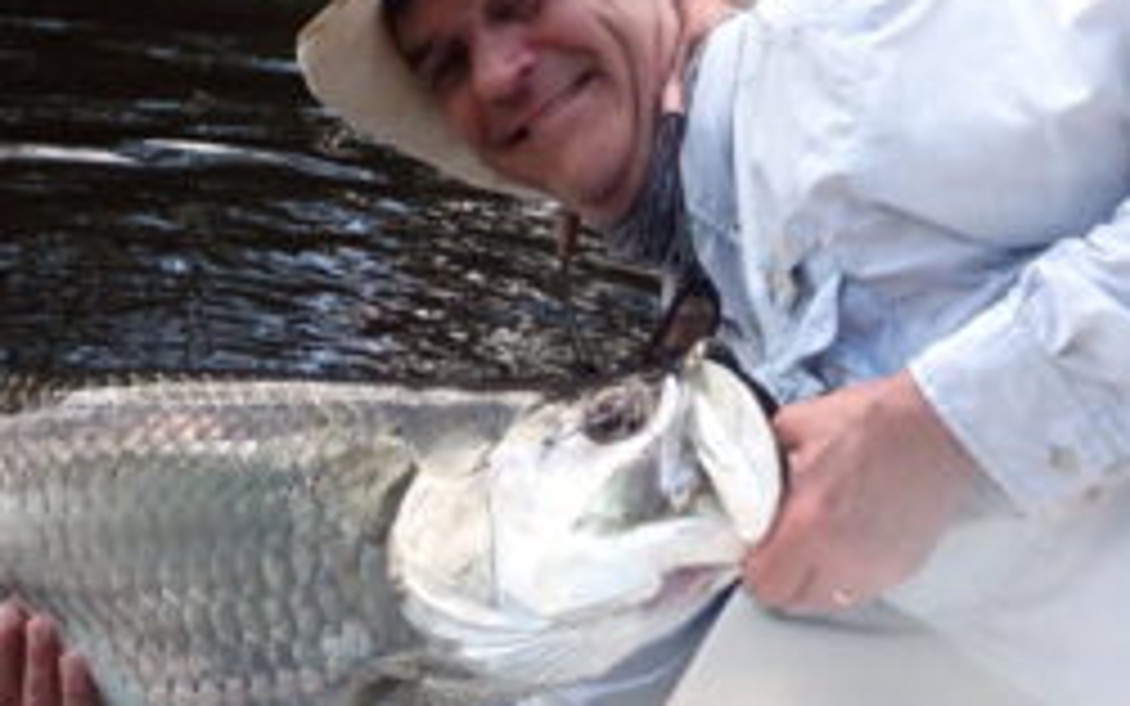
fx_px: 2372
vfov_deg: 16.9
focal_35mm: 77
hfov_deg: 26.8
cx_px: 468
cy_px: 387
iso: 500
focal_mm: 6.83
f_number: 3.5
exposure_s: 1/800
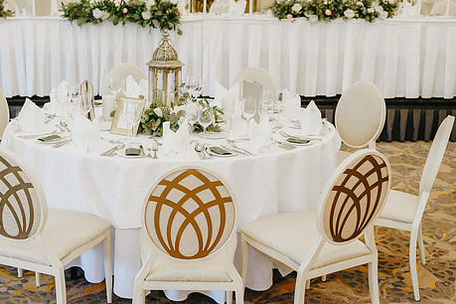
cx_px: 176
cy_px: 146
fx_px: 684
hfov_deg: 36.7
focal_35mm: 54
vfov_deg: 25.1
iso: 800
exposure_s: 1/200
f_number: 2.8
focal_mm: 35
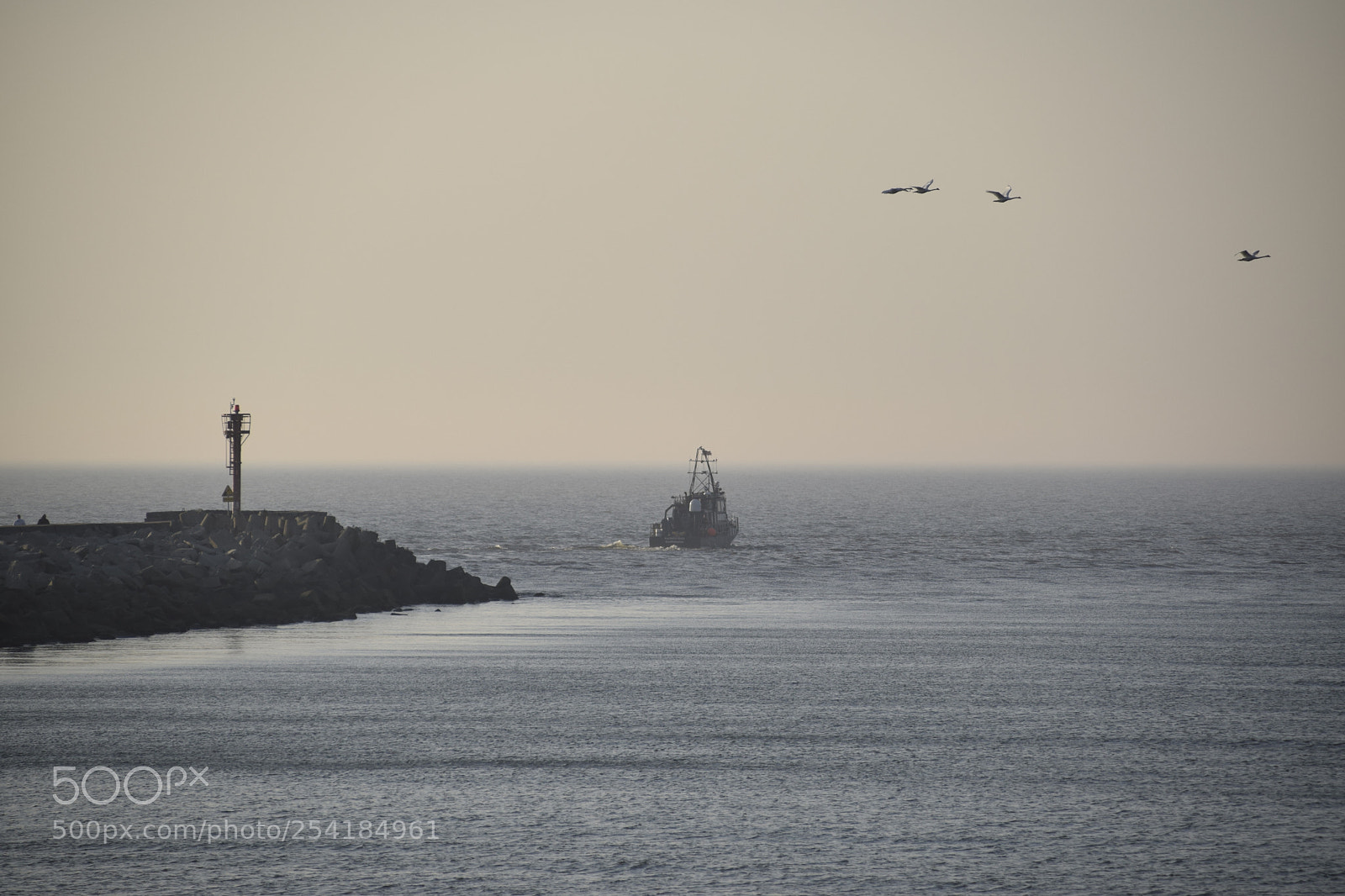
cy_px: 448
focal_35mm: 248
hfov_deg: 8.3
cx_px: 672
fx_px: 9244
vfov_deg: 5.5
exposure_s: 1/1000
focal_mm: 165
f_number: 6
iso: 200
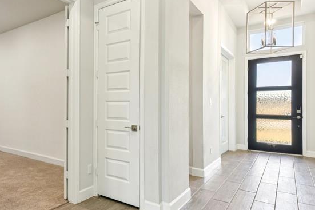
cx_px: 95
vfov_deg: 49.5
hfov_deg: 66.8
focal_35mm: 26
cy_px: 106
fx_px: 227
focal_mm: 14
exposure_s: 1/30
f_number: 8
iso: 400
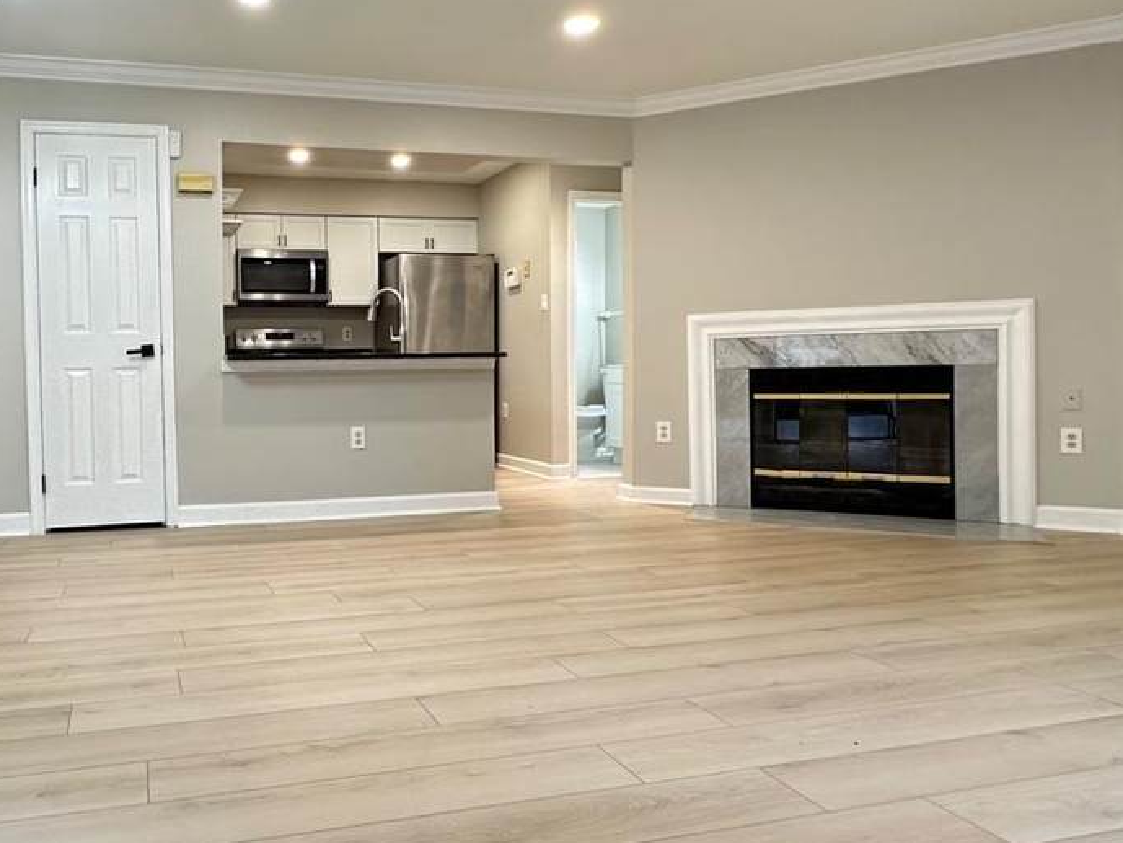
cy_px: 385
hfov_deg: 64.6
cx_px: 329
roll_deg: +0.8
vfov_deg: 53.0
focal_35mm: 26
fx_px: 844
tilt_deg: -1.1
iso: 200
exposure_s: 1/60
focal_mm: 2.22
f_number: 2.2
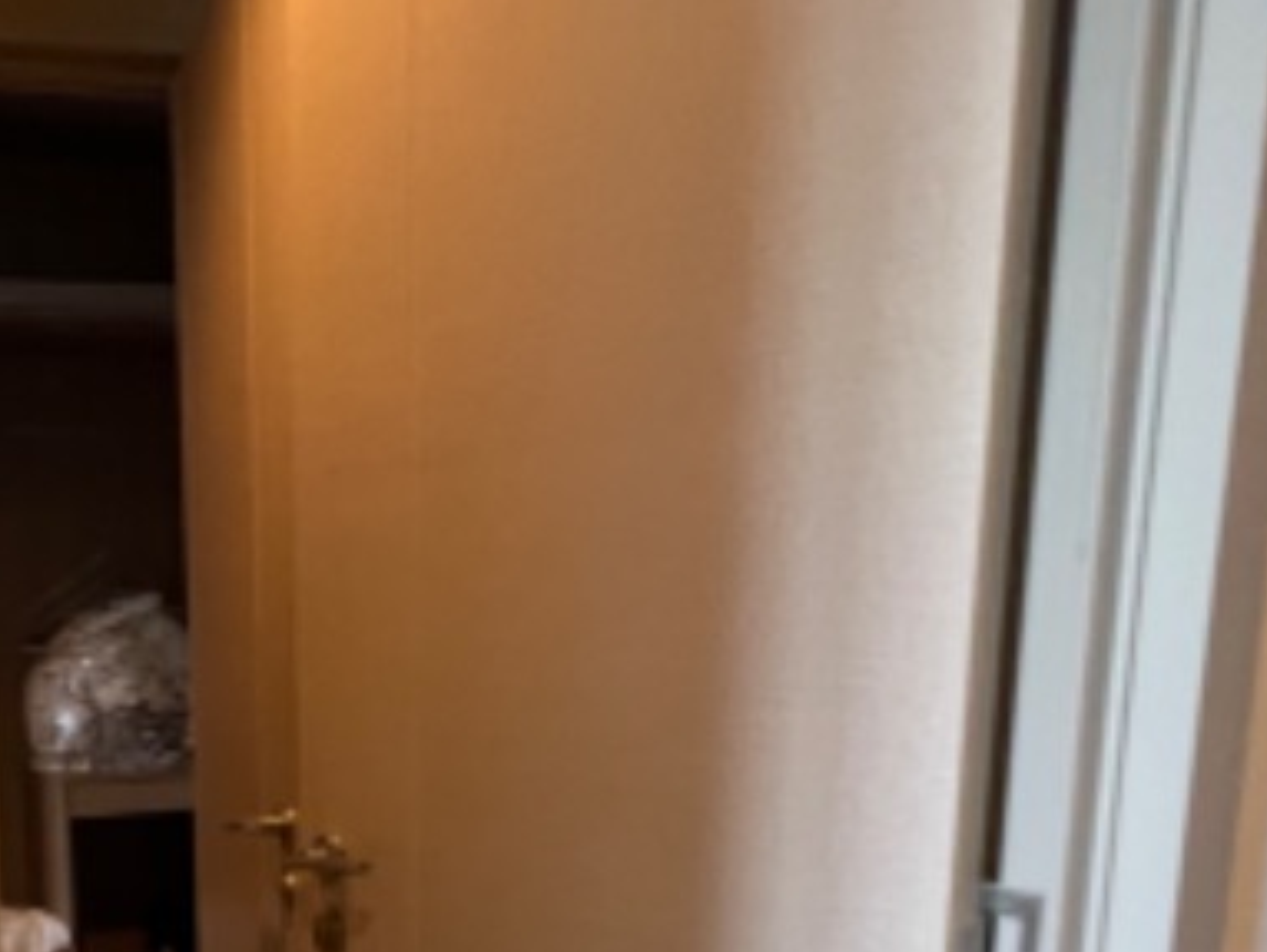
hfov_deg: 47.9
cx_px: 109
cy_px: 922
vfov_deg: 37.9
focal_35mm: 34
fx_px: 1245
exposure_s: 1/50
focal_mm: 1.57
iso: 250
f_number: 1.8
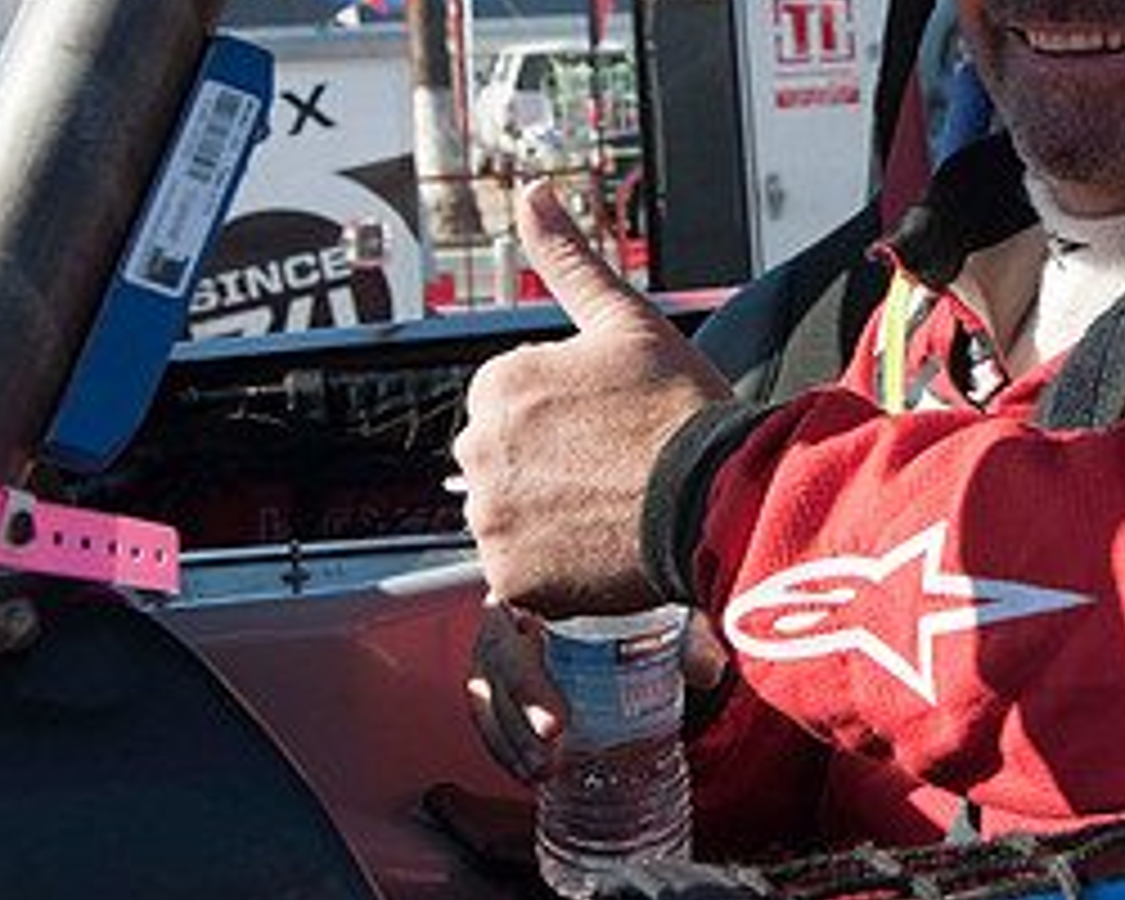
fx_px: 2897
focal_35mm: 87
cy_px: 119
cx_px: 1148
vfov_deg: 17.4
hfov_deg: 21.2
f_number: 9
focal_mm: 40
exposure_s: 1/320
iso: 320
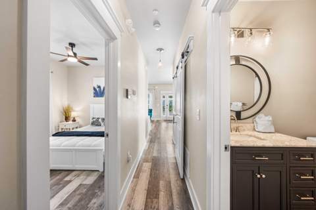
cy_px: 105
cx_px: 158
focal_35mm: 12
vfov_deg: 90.0
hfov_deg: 112.6
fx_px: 105
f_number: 7.1
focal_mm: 12
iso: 200
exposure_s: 1/2.5
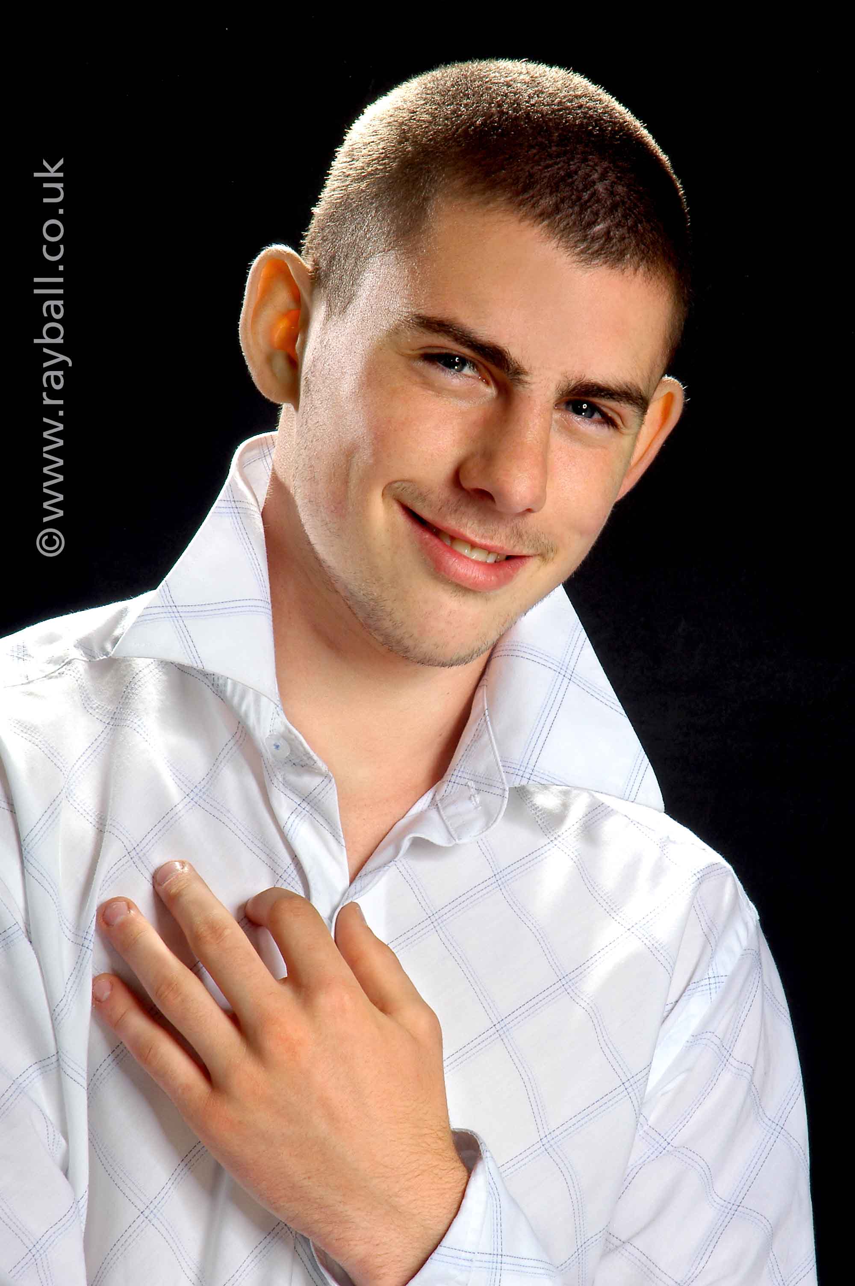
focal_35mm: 180
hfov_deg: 7.6
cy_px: 643
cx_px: 428
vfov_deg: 11.4
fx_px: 6424
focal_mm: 120
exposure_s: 1/160
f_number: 22
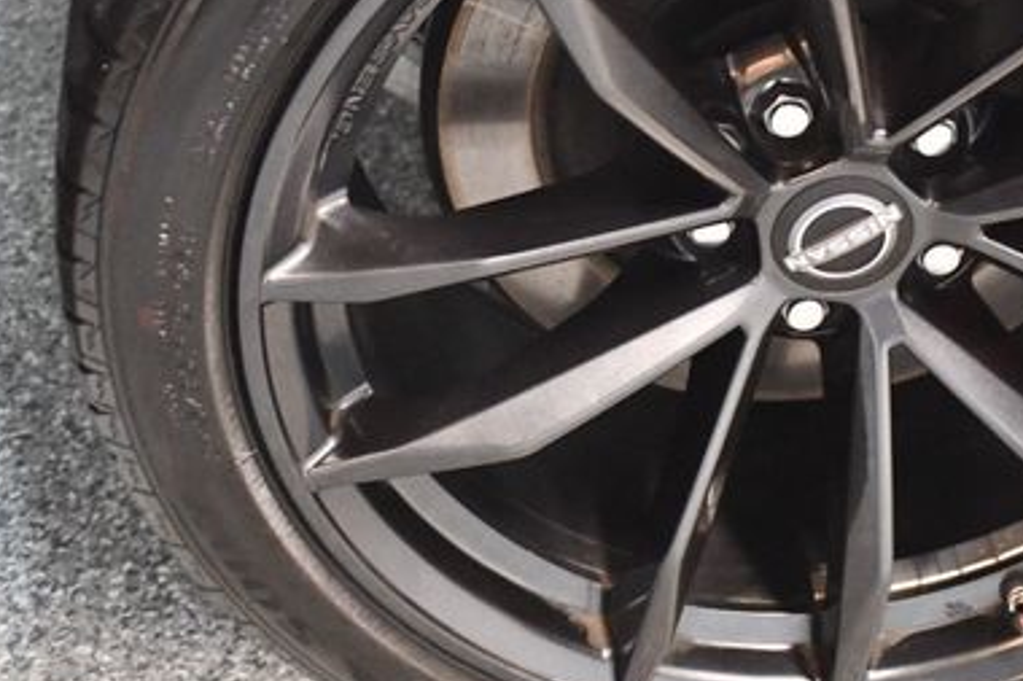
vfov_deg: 13.5
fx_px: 2869
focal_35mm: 101
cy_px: 253
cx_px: 826
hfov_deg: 20.0
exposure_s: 1/60
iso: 8000
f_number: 4.5
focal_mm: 40
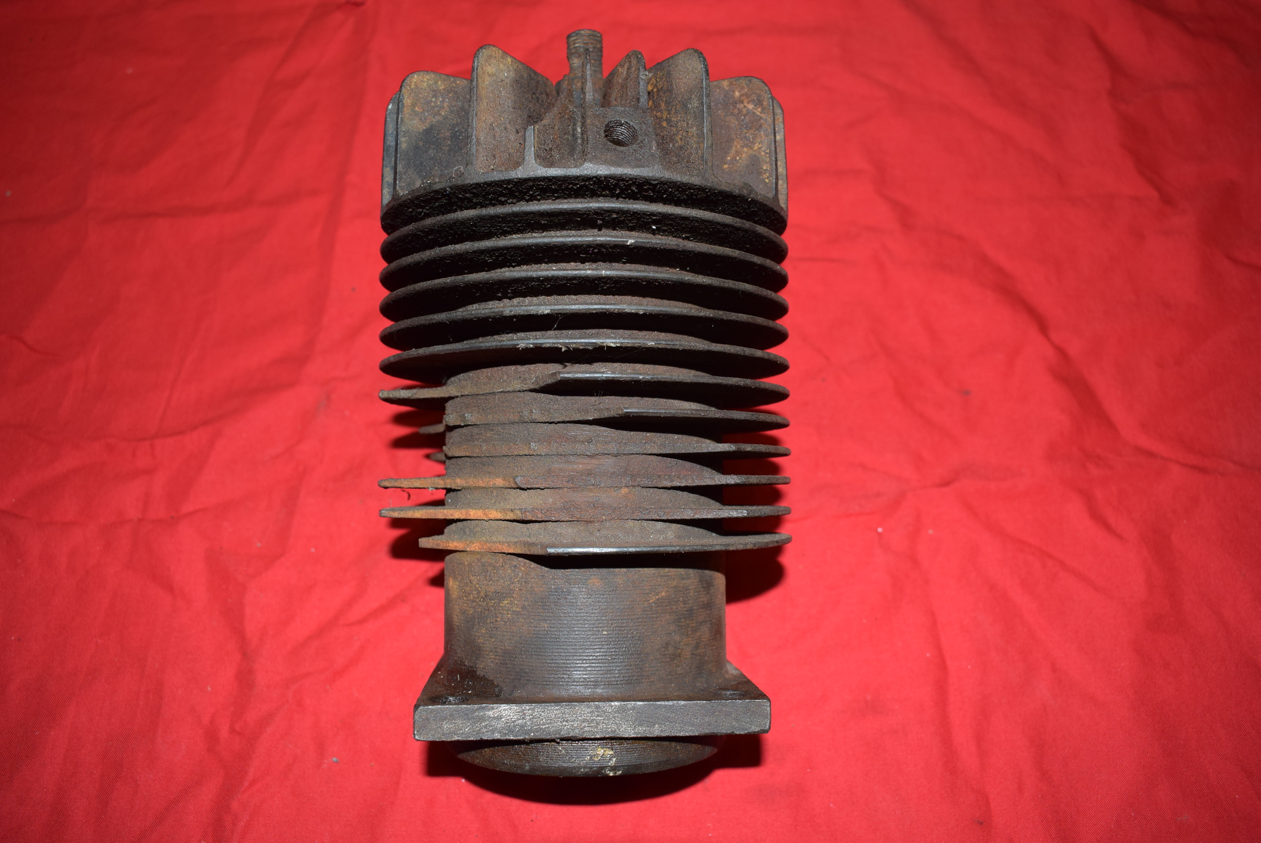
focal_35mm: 30
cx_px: 630
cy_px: 422
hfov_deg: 61.9
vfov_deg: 43.7
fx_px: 1052
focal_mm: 20
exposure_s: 1/200
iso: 400
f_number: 5
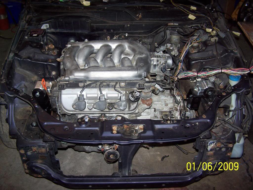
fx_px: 278
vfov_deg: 37.7
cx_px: 126
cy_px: 95
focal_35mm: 38
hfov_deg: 49.0
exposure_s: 1/60
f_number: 2.8
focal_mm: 6.3
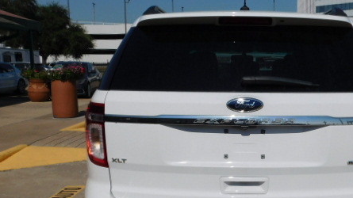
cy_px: 139
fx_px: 440
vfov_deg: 25.2
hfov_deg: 43.0
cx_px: 242
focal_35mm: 47
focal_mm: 5.3
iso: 125
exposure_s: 1/1500
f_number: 6.4
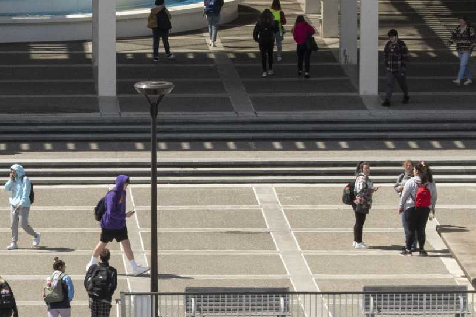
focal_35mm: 324
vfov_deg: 4.2
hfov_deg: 6.3
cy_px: 235
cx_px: -8
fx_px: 4283
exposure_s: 1/800
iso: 1600
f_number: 18
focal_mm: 86
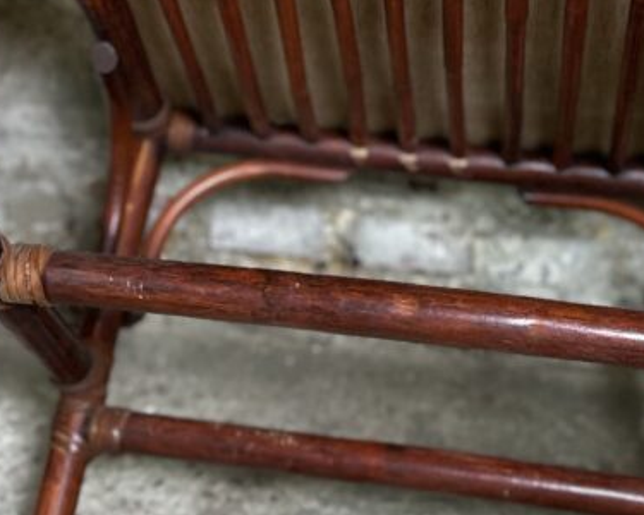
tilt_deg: -26.5
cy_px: 93
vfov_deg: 23.4
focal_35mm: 64
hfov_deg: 29.5
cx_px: 388
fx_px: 1220
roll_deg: -3.6
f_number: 1.78
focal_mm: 6.86
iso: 400
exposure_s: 1/50
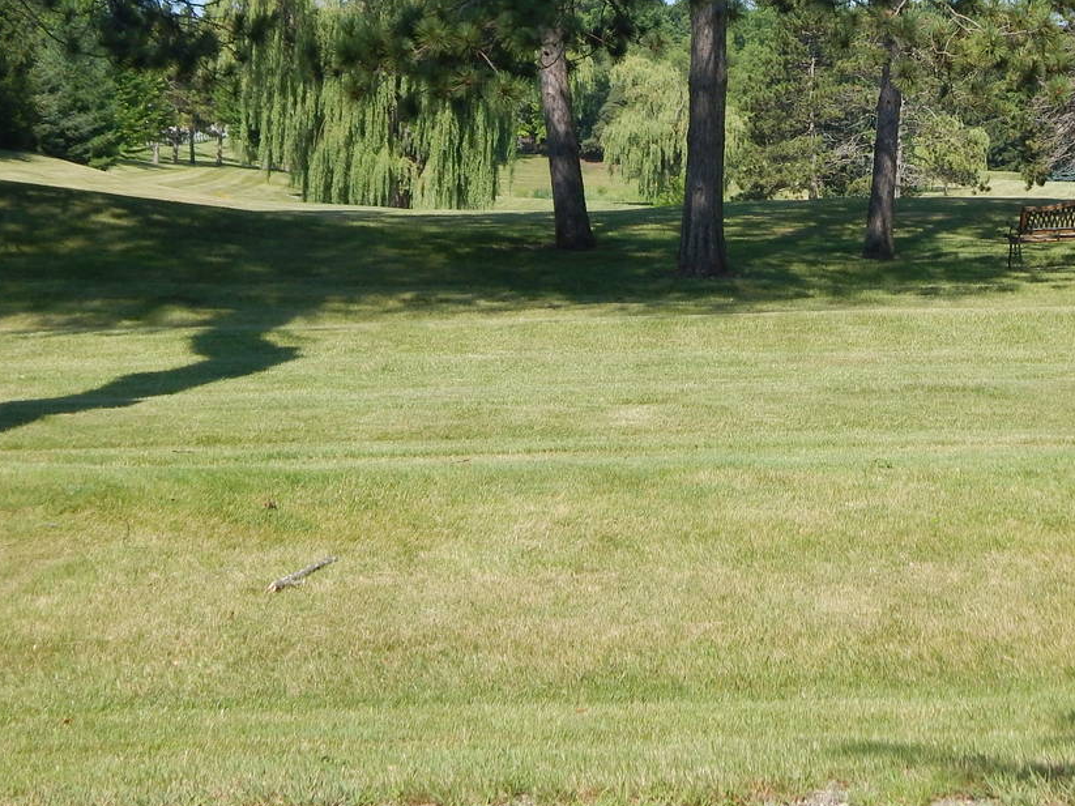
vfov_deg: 17.4
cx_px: 869
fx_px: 2608
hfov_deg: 22.9
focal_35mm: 84
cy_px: 118
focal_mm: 8.6
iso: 125
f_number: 3.7
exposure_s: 1/800
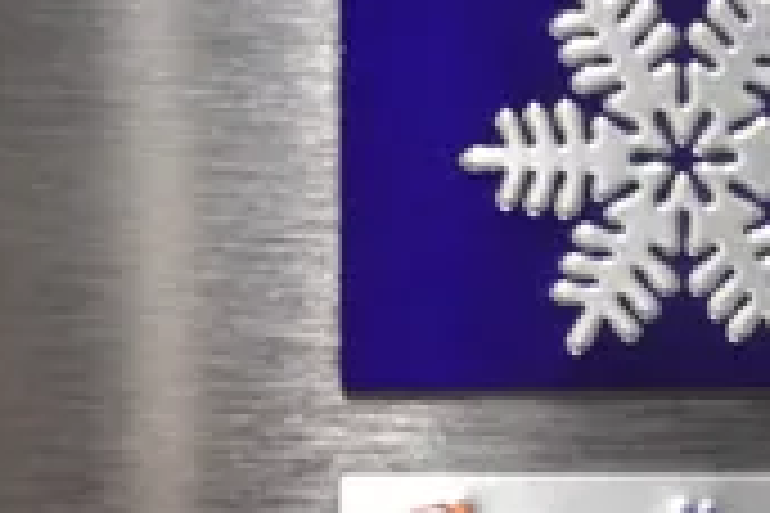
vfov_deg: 12.2
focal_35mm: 112
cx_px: 698
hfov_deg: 18.0
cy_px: 349
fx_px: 2395
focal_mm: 18.24
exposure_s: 1/50
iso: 800
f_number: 4
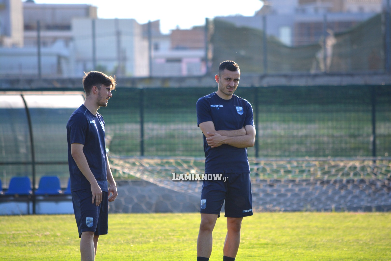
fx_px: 4236
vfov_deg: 3.5
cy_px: 130
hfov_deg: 5.3
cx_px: 196
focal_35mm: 390
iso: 250
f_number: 5.6
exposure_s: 1/500
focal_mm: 260
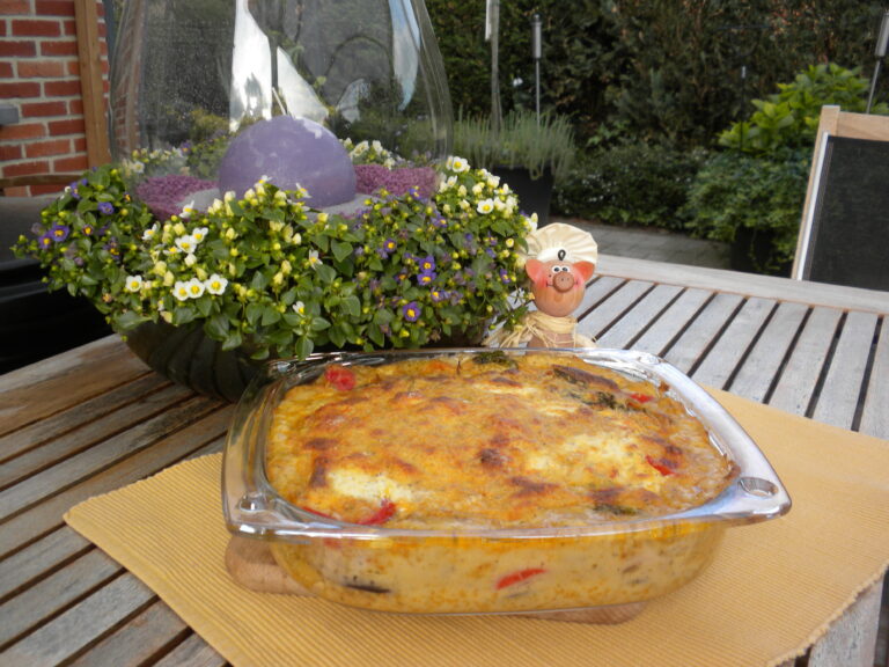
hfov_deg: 50.1
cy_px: 334
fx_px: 950
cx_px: 444
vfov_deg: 38.7
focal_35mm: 37
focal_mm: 6.6
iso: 64
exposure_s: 1/115
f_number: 3.5
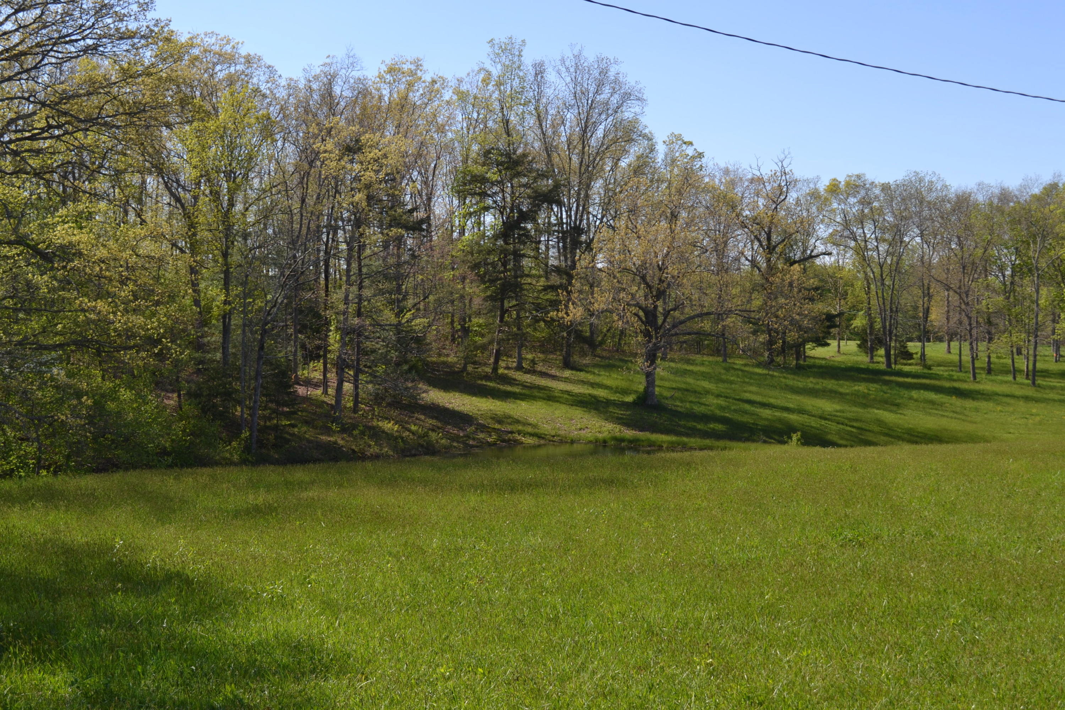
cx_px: 532
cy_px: 355
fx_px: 1509
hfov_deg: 38.9
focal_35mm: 51
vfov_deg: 26.5
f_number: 6.3
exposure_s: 1/200
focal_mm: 34
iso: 100
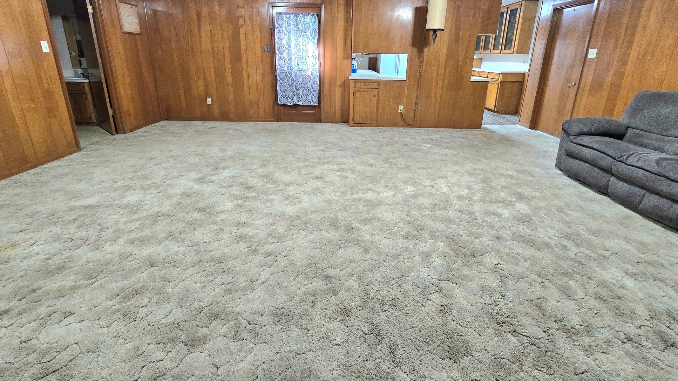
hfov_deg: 103.0
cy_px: 140
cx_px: 338
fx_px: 270
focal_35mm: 15
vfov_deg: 69.3
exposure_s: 1/60.2
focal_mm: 2.2
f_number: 2.2
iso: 400
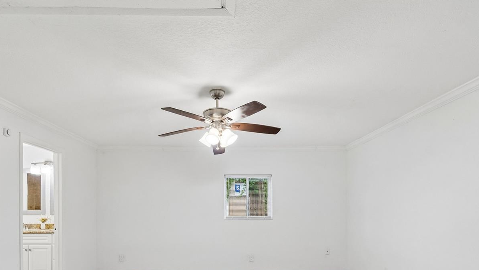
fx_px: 267
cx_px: 215
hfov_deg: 83.6
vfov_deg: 50.7
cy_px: 211
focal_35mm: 21
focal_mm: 10
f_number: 7.1
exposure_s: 1/4
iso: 100
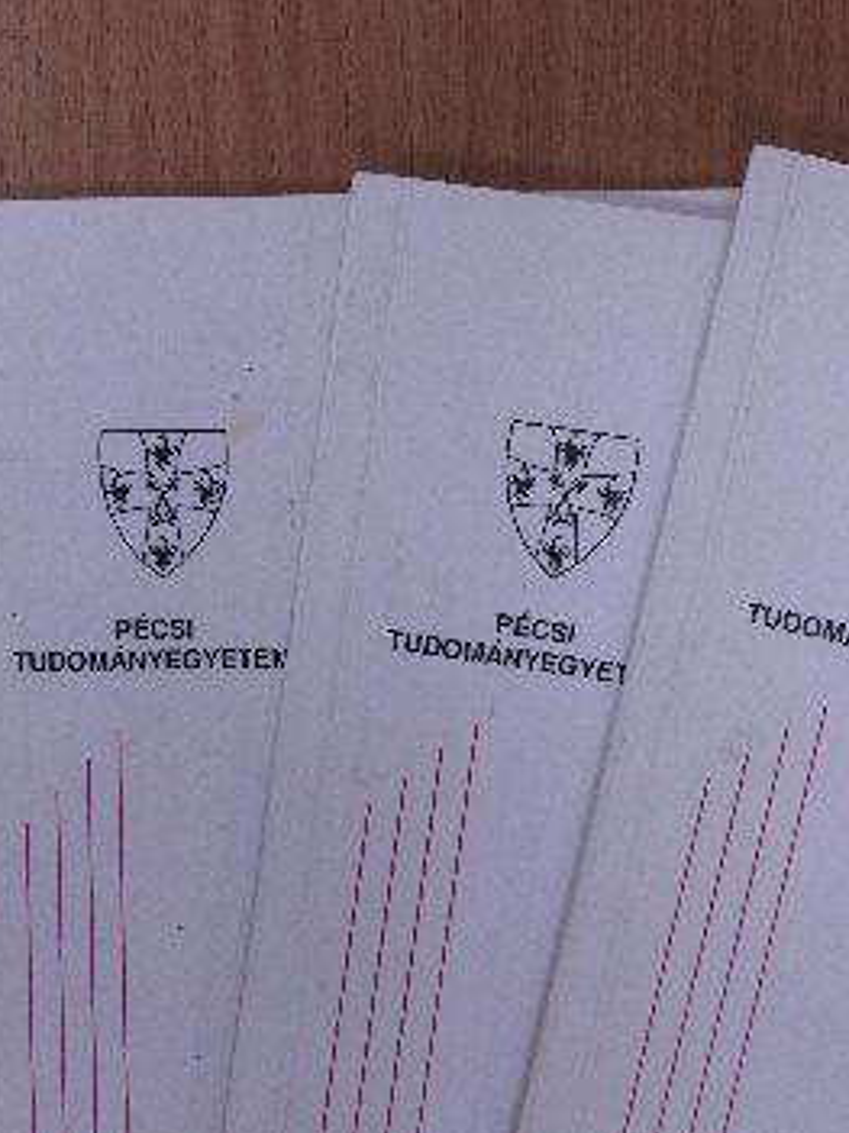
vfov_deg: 26.7
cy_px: 613
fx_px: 2389
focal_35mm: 73
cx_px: 701
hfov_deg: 19.9
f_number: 3.8
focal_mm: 7.2
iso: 140
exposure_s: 1/80
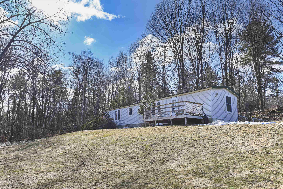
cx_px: 142
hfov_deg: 73.7
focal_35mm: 24
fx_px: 189
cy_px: 94
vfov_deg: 53.1
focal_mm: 24
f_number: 14
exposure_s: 1/125
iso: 100
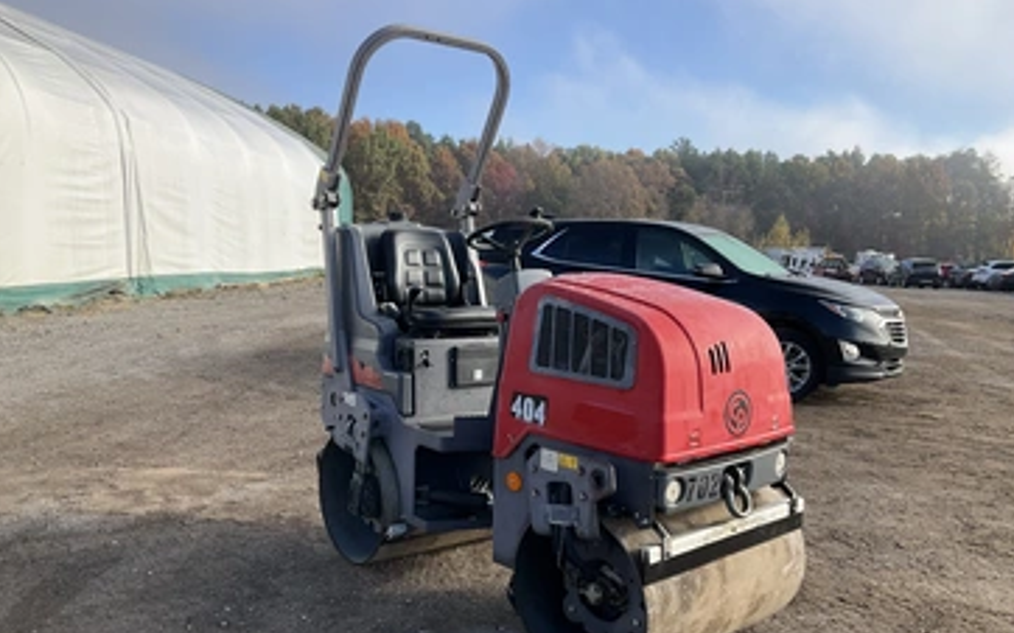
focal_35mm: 34
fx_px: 939
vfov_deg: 37.1
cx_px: 493
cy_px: 373
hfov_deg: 56.7
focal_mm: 3
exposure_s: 1/1195
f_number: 1.8
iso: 25
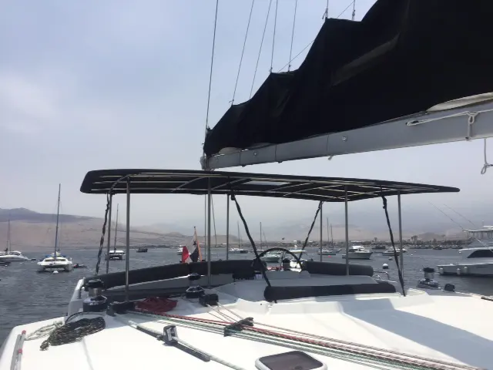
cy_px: 185
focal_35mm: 29
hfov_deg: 61.7
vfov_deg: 48.2
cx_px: 246
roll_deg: -1.2
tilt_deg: +7.6
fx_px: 413
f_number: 2.2
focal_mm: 4.15
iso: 32
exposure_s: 1/4950
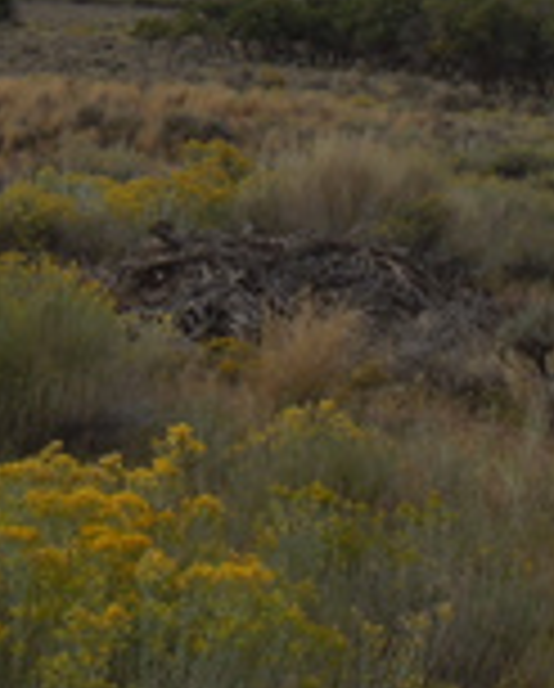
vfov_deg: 12.0
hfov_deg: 9.7
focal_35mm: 159
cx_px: 387
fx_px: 3249
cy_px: -22
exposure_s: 1/1000
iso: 100
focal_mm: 7
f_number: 3.8
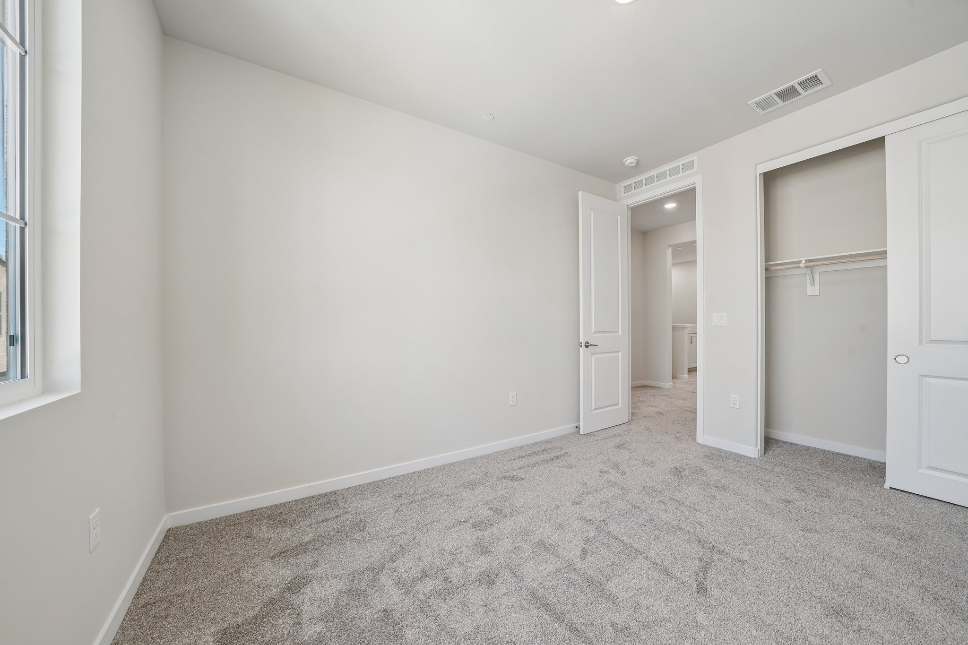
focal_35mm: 12
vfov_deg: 90.0
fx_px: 323
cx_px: 484
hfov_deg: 112.6
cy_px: 322
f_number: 8
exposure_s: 1/30
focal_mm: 12
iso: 400
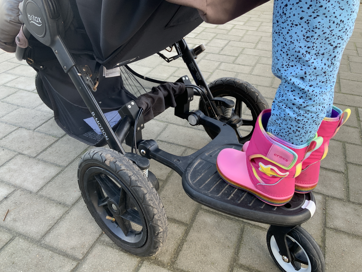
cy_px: 136
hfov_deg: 61.7
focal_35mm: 29
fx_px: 303
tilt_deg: -31.9
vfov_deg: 48.2
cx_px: 181
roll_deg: -2.2
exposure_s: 1/120
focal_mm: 3
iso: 50
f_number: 1.8
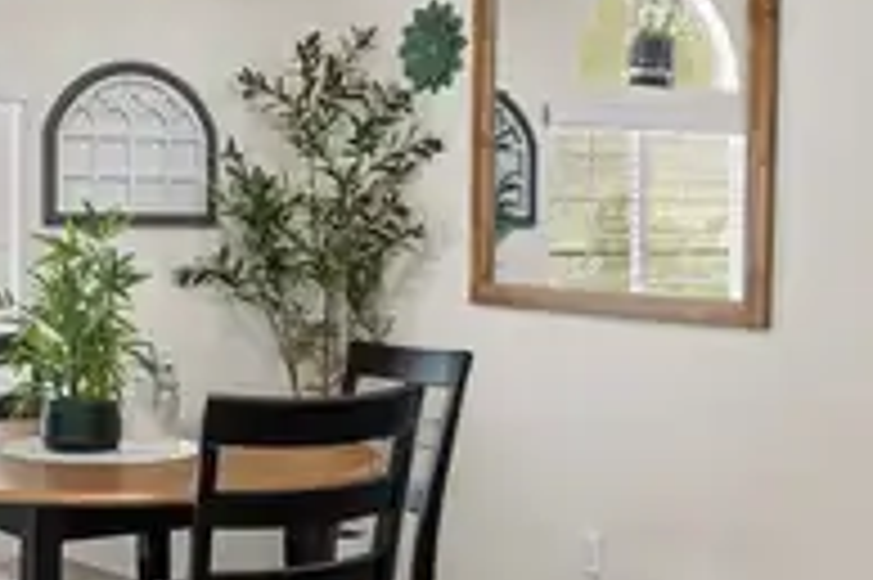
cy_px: 245
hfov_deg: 31.3
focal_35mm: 62
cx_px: 135
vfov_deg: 21.9
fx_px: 1502
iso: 400
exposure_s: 1/250
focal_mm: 20
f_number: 8
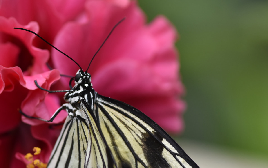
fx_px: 2015
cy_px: 111
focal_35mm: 276
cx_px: 96
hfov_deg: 7.6
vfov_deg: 4.8
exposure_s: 1/125
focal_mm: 105
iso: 400
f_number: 5.6
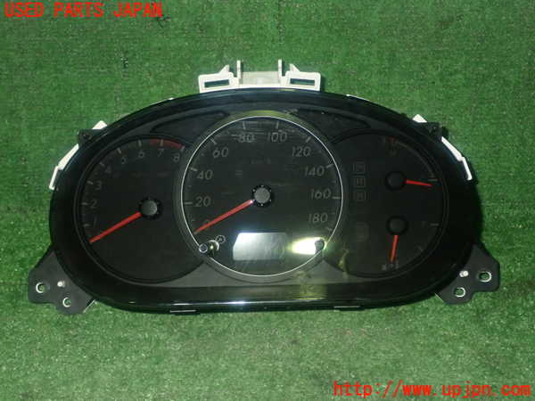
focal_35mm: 44
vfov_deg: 32.9
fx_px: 680
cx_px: 268
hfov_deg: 42.9
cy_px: 200
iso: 800
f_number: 9
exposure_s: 1/40
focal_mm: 7.84
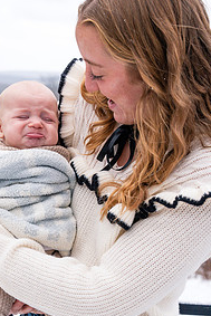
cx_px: 48
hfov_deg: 16.8
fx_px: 711
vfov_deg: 24.9
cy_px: 217
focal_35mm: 81
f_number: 6.3
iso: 1000
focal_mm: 51
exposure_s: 1/250
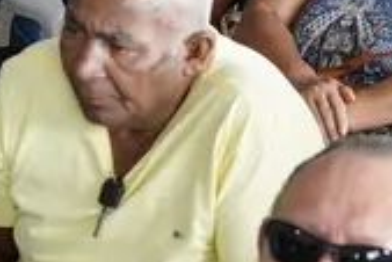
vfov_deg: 7.5
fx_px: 1994
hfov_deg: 11.1
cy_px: -21
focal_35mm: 183
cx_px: 424
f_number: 3.5
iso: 2000
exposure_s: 1/200
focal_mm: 24
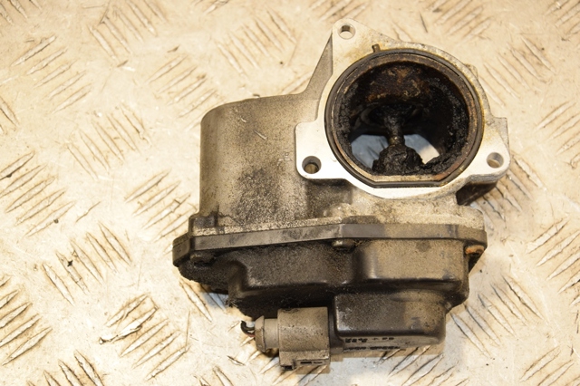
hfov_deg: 26.0
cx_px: 290
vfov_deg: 17.5
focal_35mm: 78
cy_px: 193
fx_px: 1256
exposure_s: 1/200
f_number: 6.3
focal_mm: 52
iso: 800
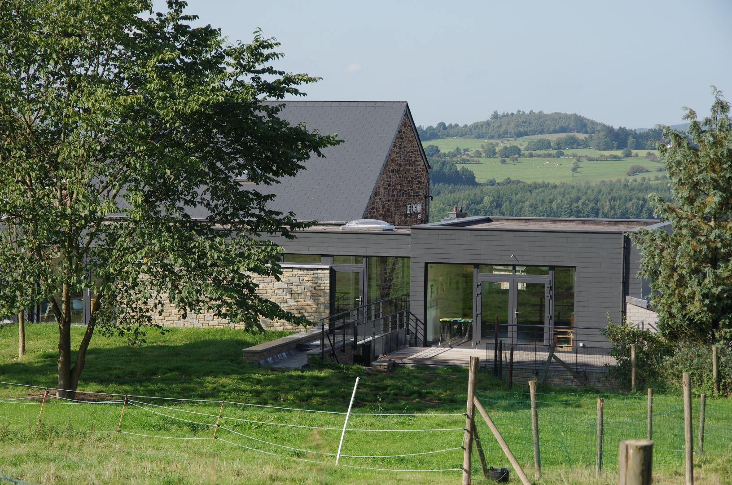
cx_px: 366
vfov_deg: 15.1
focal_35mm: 90
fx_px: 1826
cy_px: 242
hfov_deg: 22.7
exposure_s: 1/250
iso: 200
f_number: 8
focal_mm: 60
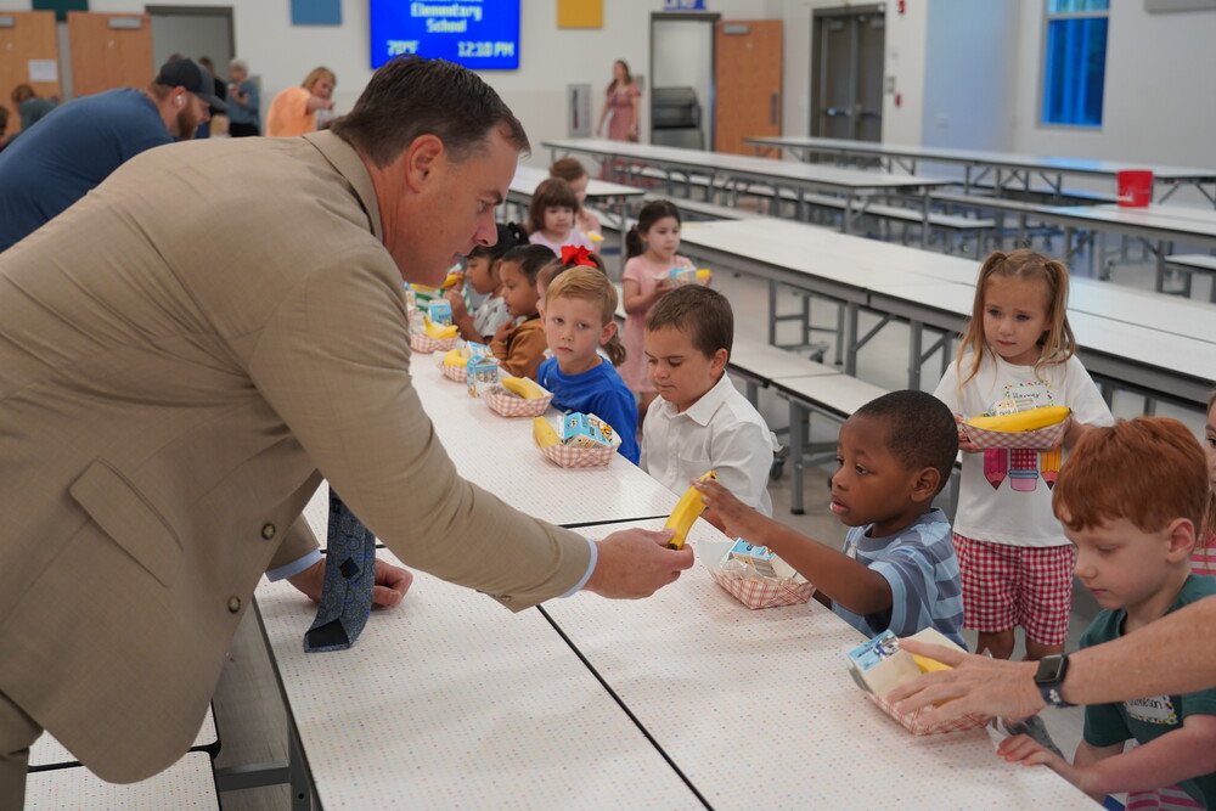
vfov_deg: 30.5
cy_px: 406
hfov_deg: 44.5
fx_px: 1486
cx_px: 608
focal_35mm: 44
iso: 800
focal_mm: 44
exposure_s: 1/160
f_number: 4
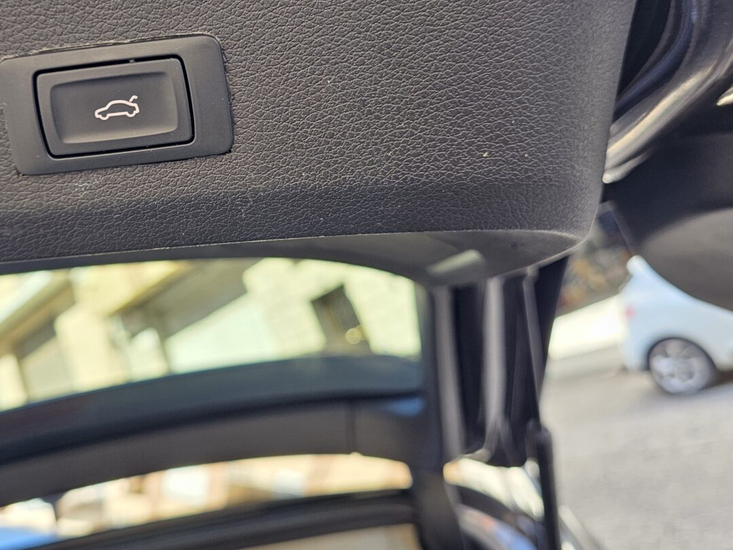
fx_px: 720
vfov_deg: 40.9
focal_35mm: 34
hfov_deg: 53.2
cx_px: 261
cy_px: 155
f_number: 1.7
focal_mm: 6.3
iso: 100
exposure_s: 1/100
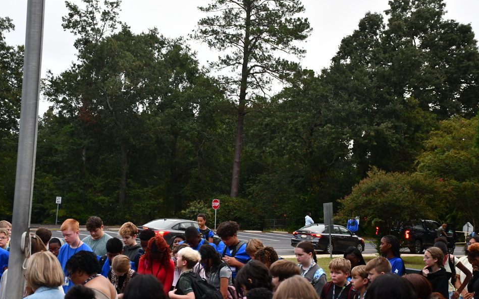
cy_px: 169
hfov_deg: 31.1
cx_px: 230
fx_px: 862
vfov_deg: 19.7
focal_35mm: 66
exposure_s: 1/125
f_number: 4.5
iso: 1400
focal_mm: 40
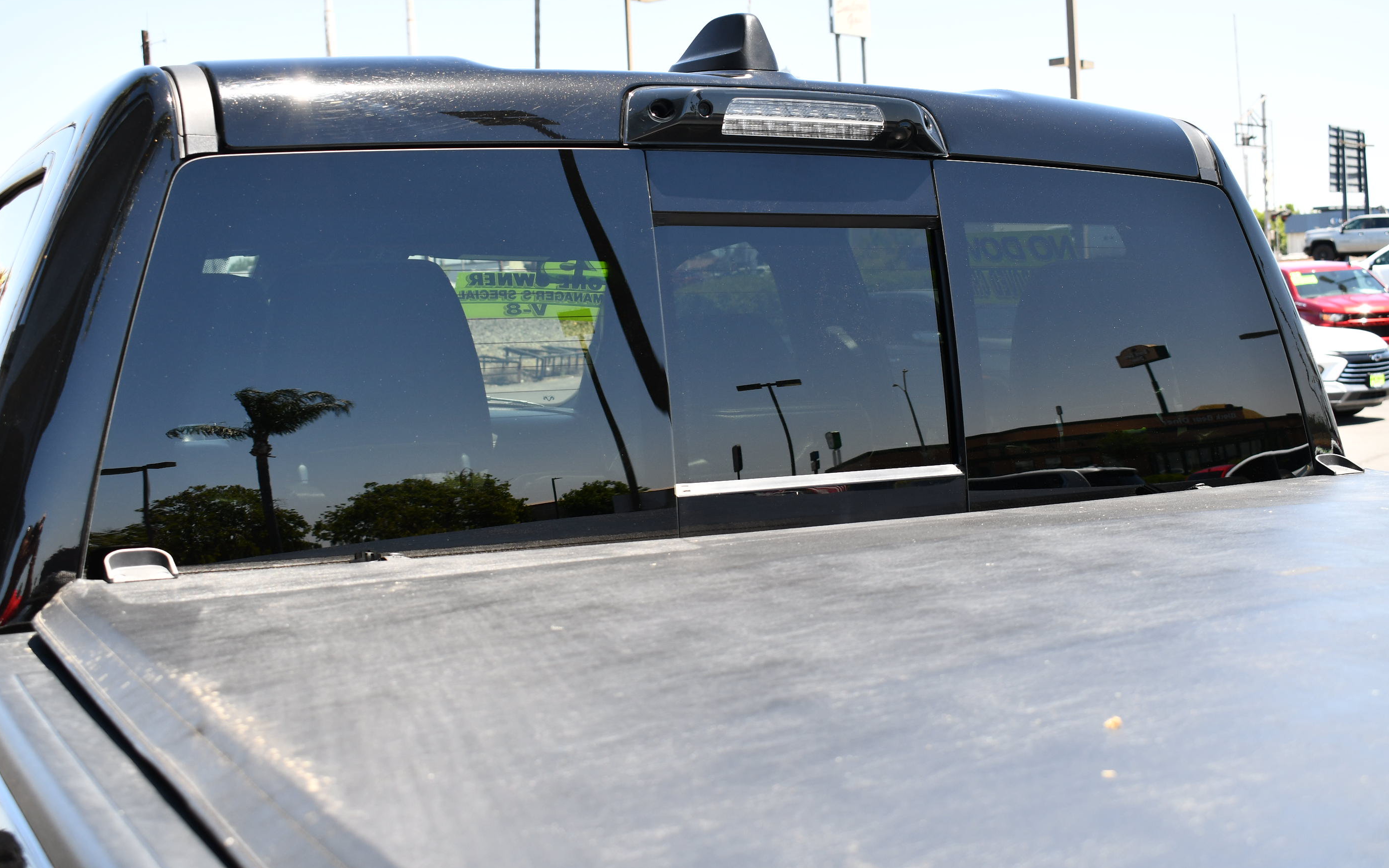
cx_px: 695
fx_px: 1666
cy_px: 414
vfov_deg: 29.2
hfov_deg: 45.3
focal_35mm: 44
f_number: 7.1
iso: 200
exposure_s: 1/250
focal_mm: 29
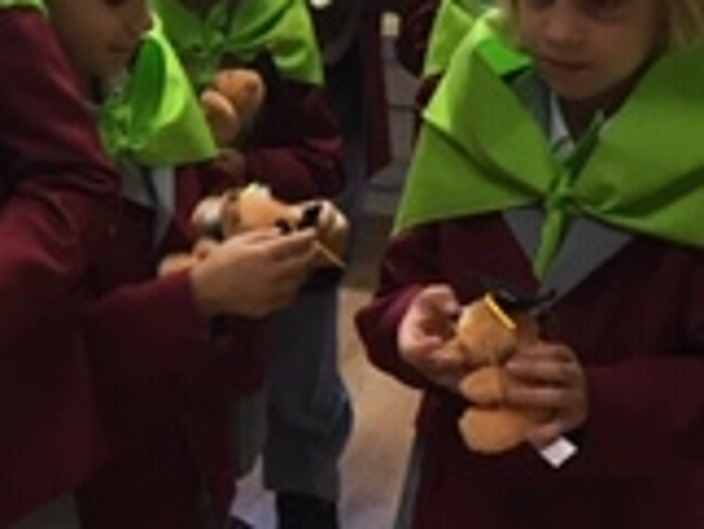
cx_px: -214
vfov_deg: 12.9
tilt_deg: -16.2
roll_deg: +1.5
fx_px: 2341
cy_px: 166
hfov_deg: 16.2
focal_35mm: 115
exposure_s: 1/33
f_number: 2.2
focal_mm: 4.15
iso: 100
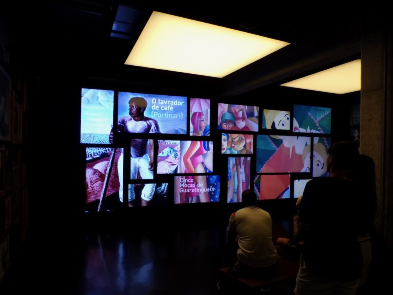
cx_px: 196
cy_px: 148
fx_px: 272
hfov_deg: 71.6
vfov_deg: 56.8
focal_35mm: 24
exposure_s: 1/34
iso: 148
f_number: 3
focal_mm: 4.3
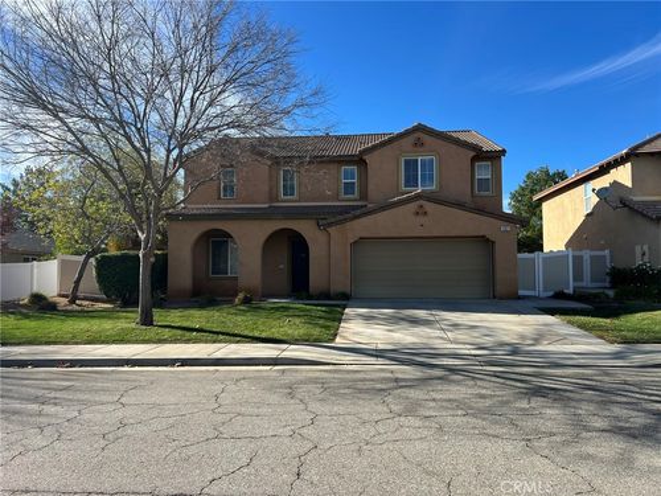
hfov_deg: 67.3
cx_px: 330
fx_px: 496
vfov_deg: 53.1
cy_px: 248
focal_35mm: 26
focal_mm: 5.7
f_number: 1.5
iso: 50
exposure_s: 1/2404
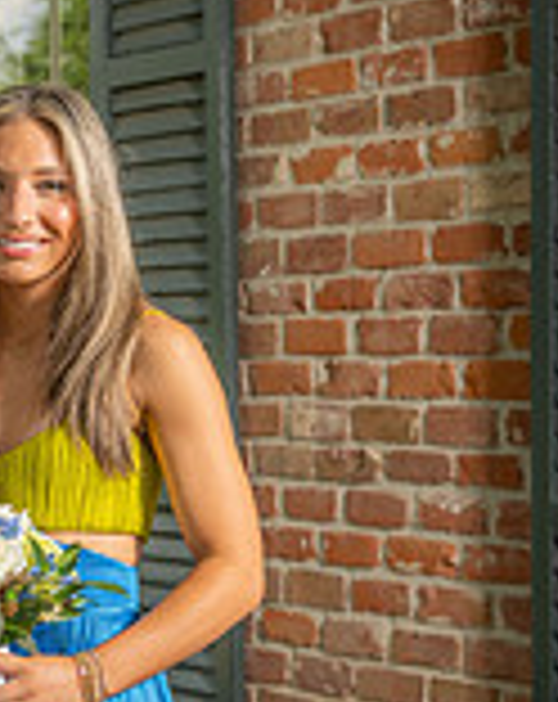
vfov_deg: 16.7
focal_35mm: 114
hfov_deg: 13.1
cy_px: 621
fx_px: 2363
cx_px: -94
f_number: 5.6
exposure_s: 1/160
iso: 100
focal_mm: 42
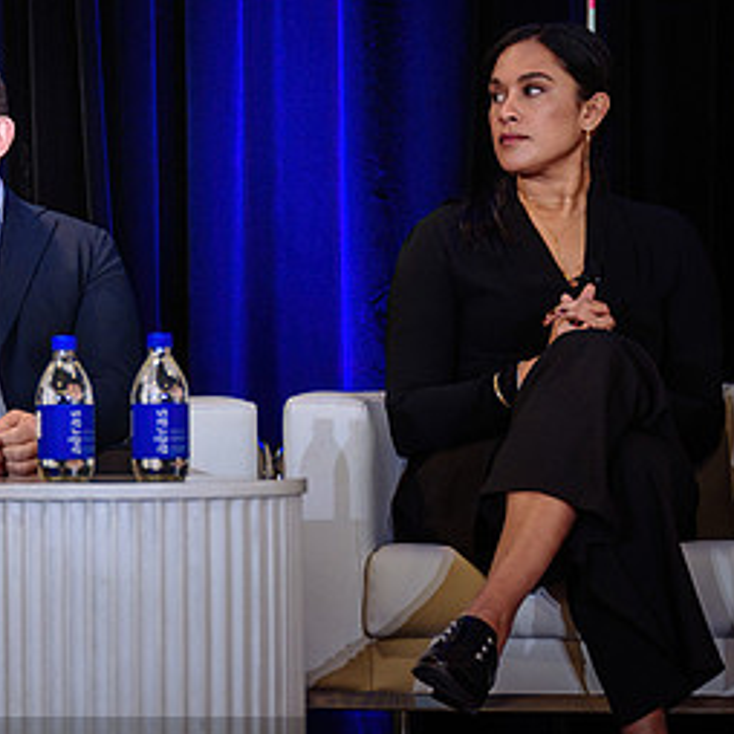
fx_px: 2807
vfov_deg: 14.9
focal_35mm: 117
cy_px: 471
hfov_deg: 14.5
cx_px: -88
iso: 1600
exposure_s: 1/200
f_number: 2.8
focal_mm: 55
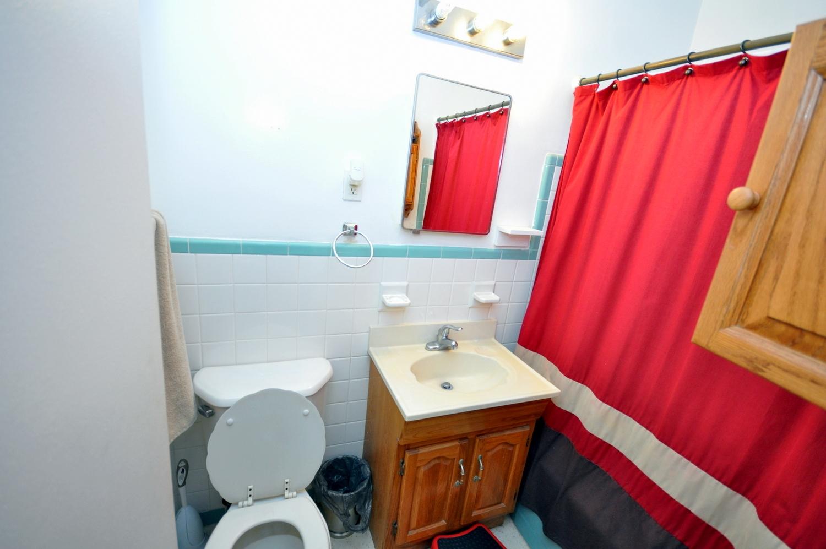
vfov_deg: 77.2
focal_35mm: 15
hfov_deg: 100.4
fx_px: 344
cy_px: 274
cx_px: 413
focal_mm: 10
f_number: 4
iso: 800
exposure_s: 1/40
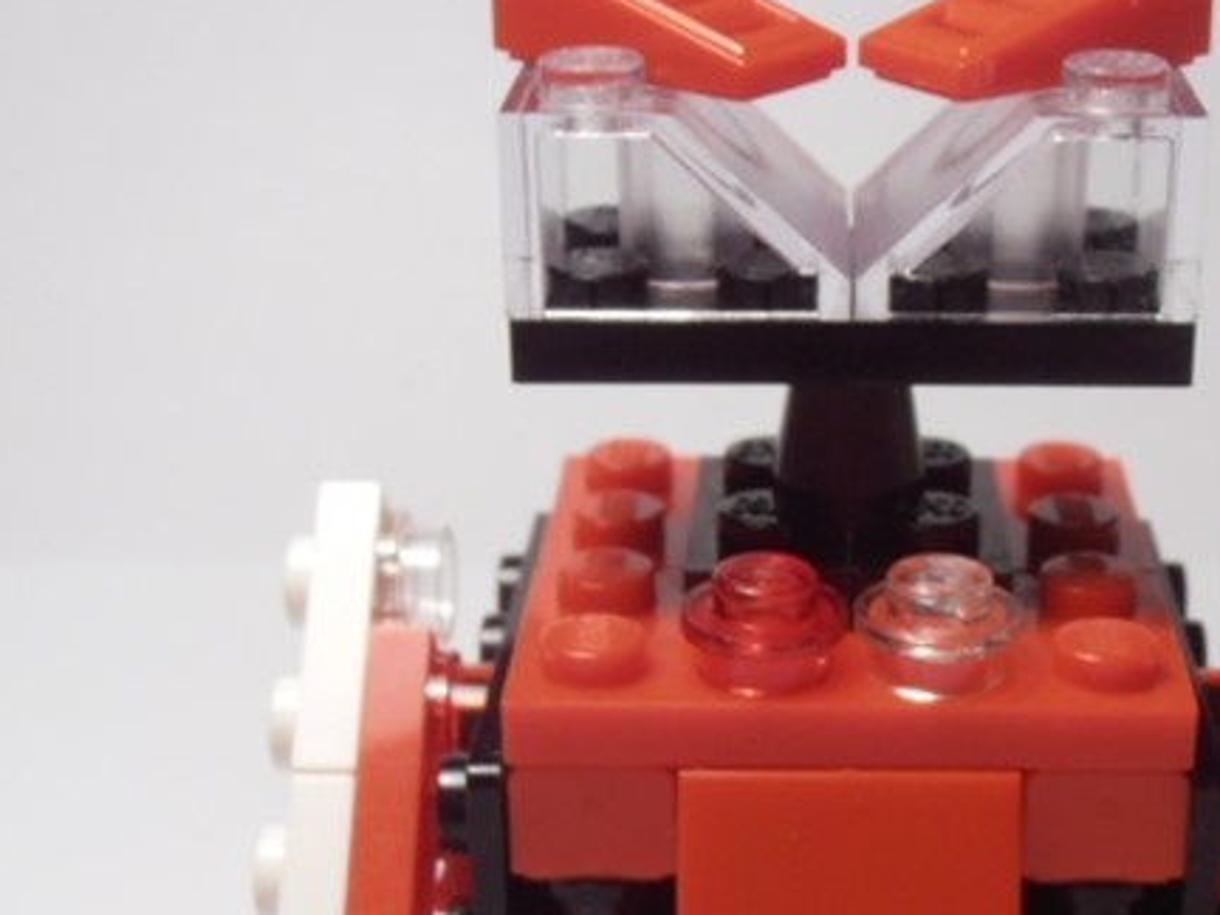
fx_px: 2714
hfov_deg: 25.2
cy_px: 580
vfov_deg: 19.1
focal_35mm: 77
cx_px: 853
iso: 80
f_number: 3.9
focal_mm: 6.61
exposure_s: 1/40
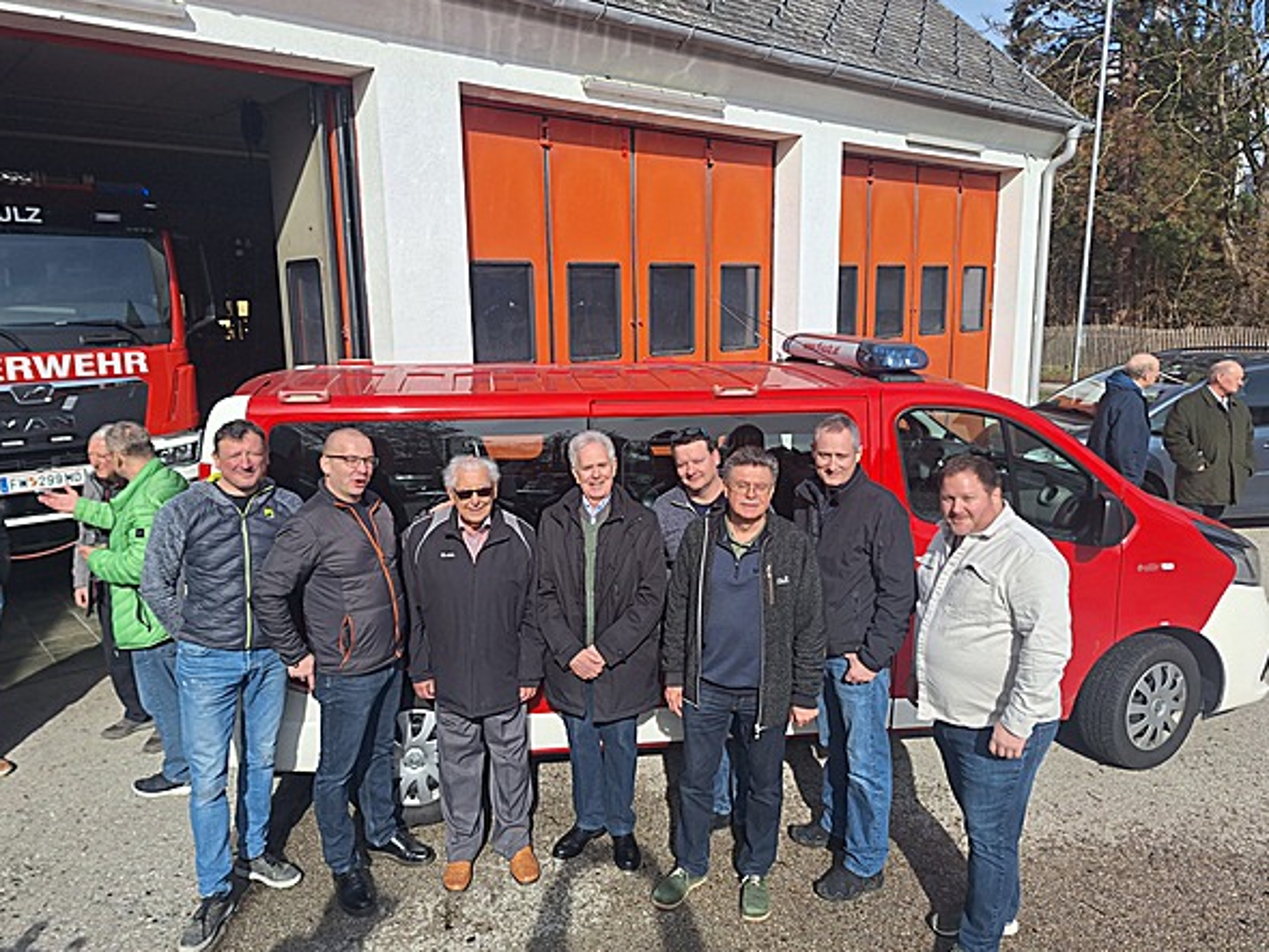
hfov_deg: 71.5
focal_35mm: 24
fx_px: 880
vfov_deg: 56.8
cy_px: 458
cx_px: 609
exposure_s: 1/3077
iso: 40
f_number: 1.8
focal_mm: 5.54
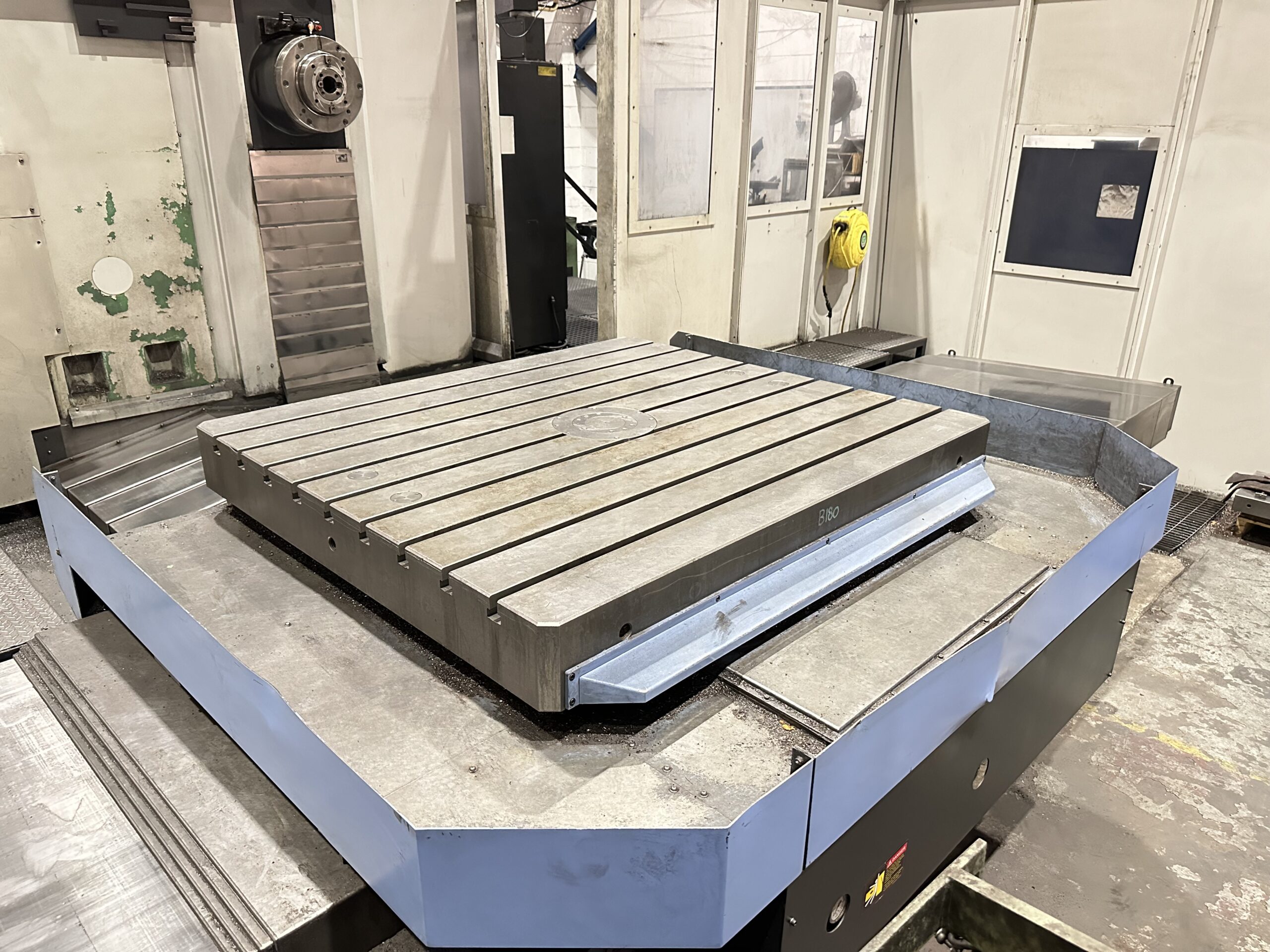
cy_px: 476
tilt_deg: -21.1
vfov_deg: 56.8
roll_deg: -0.7
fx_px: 881
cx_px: 635
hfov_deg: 71.6
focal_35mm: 24
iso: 800
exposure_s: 1/50
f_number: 1.78
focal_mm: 6.86
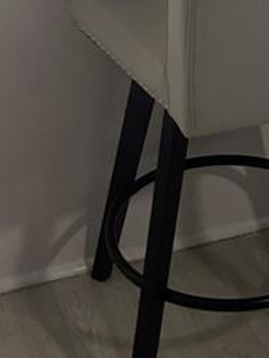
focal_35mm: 119
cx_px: 261
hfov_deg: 12.3
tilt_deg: -4.8
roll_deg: -0.2
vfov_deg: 13.4
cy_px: -429
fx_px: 1231
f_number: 1.6
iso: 125
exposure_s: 1/60
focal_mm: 5.96
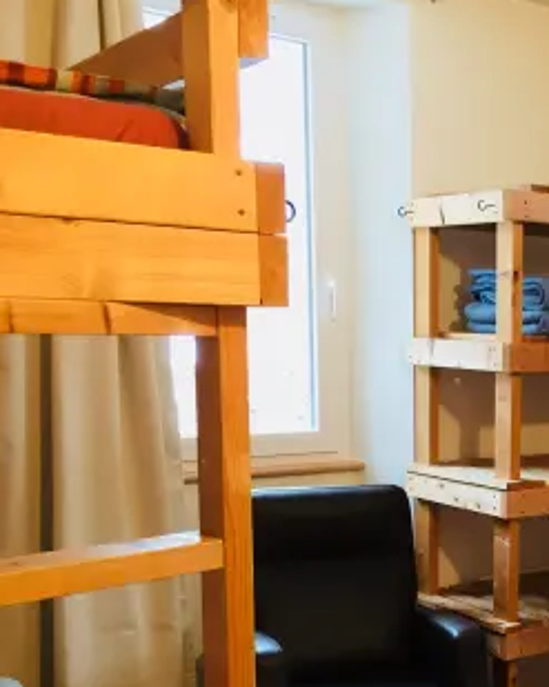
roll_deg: -2.1
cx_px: 631
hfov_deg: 25.2
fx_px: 1118
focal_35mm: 55
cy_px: 487
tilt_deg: -6.9
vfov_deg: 33.7
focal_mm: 4.15
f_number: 2.2
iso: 100
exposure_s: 1/33
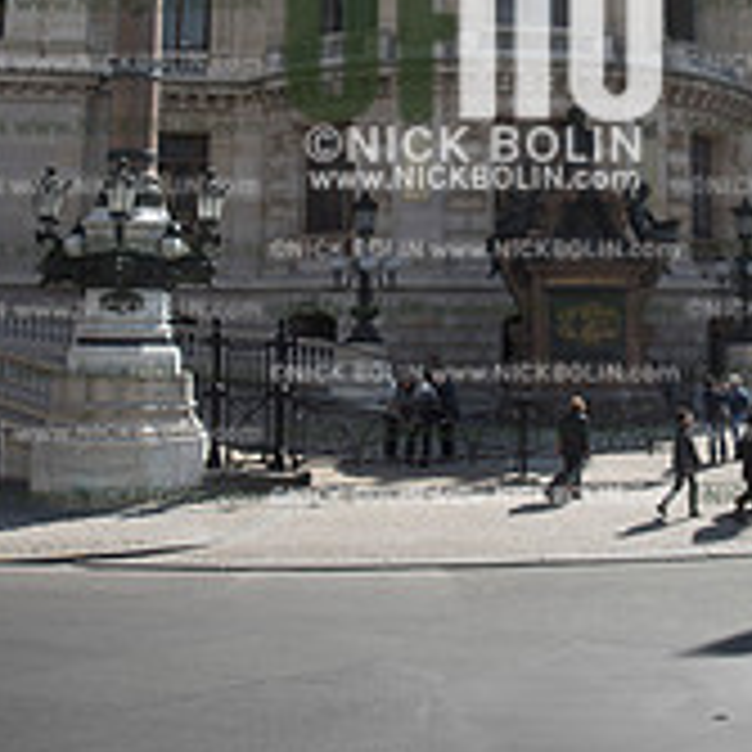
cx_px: 473
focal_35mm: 55
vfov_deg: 29.7
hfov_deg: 30.9
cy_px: 63
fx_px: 1352
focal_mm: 24
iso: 200
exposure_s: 1/1000
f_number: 2.8
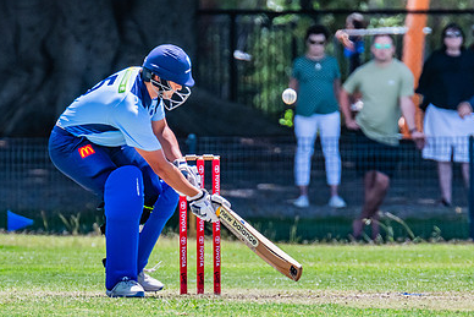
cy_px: 174
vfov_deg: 1.1
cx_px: 244
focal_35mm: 1298
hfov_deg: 1.6
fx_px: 17096
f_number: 10
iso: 800
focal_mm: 600
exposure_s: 1/1000
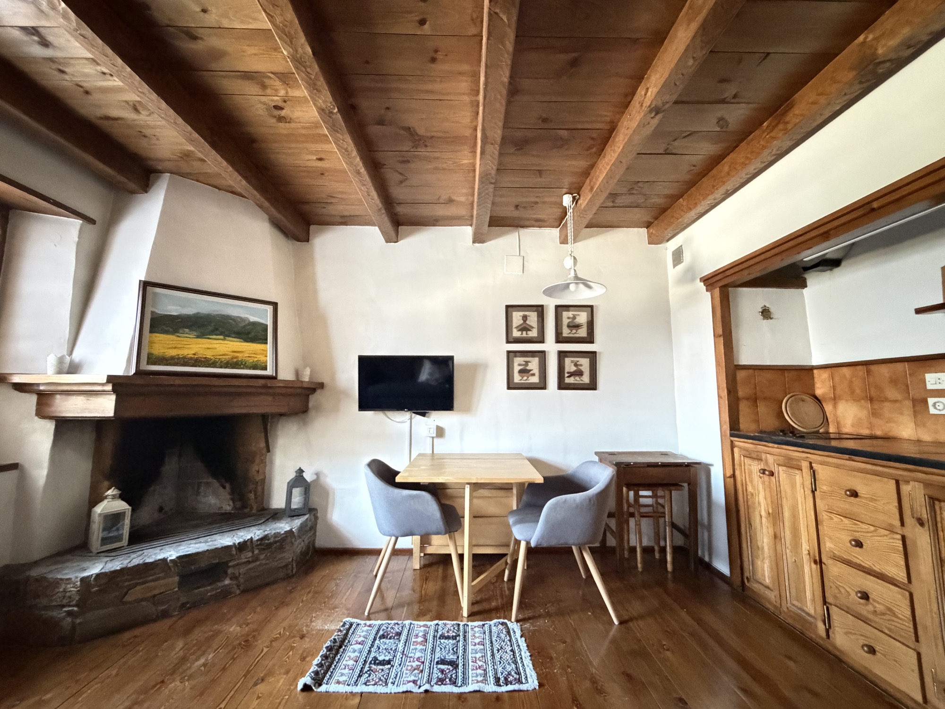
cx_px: 472
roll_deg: +0.1
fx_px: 382
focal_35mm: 14
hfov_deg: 102.1
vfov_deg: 85.7
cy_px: 354
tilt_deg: +5.8
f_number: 2.2
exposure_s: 1/30
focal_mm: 2.22
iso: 2000
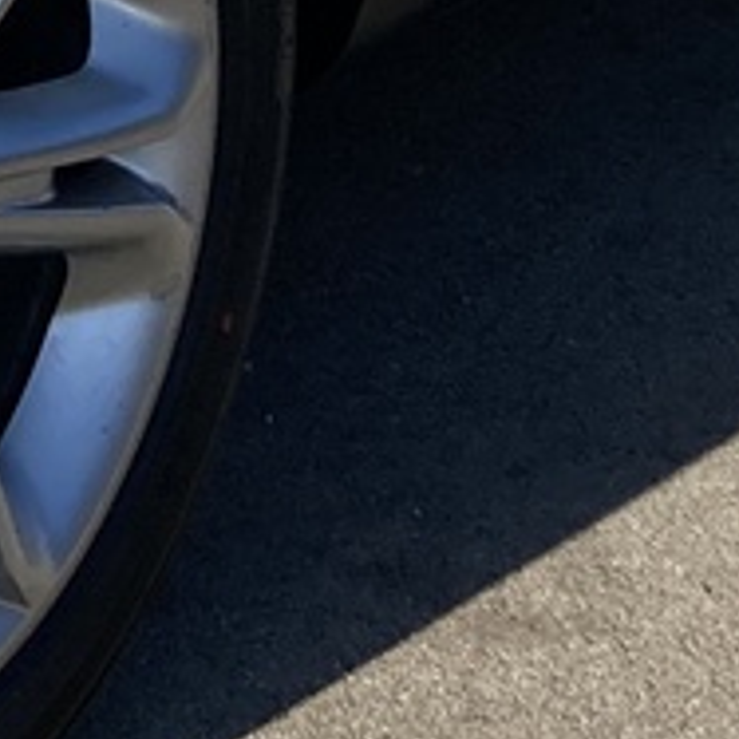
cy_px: -620
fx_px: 4613
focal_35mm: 191
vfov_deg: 8.8
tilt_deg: -11.5
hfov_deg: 8.7
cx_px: -656
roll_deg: +2.0
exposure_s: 1/2558
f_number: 1.8
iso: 20
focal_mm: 3.99
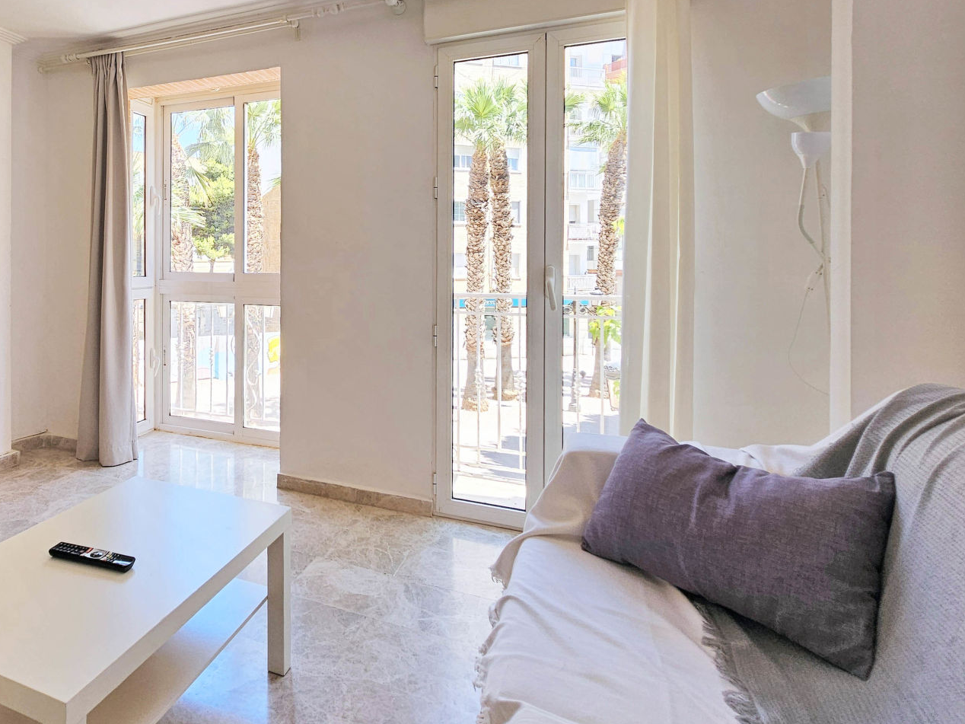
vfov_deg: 62.4
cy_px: 263
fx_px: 585
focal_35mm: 21
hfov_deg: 73.3
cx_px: 238
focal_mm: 2.2
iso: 50
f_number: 2.2
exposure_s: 1/128
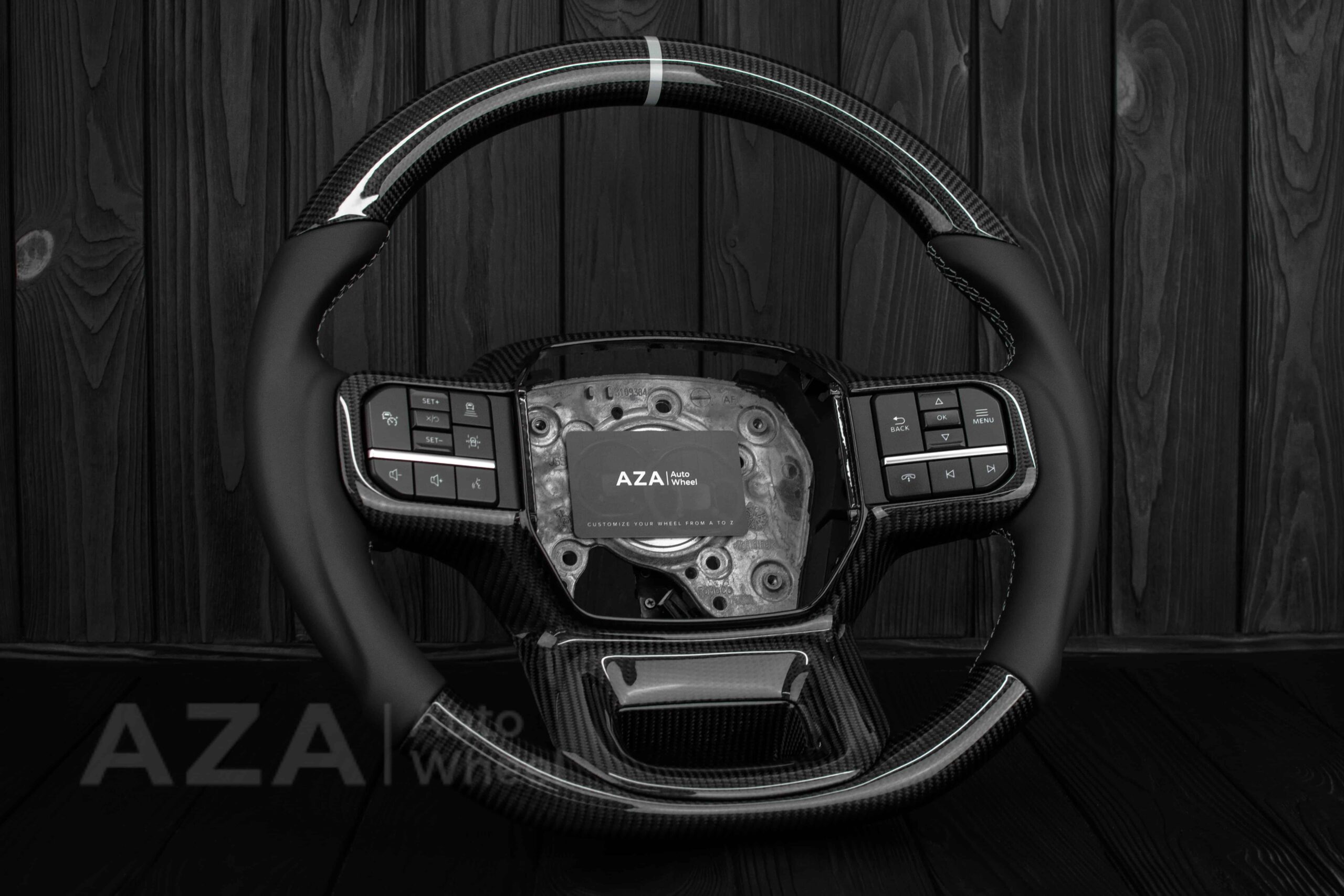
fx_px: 1960
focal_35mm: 52
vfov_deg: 25.8
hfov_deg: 37.8
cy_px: 448
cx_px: 672
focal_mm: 35
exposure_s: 1/125
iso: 500
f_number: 6.3
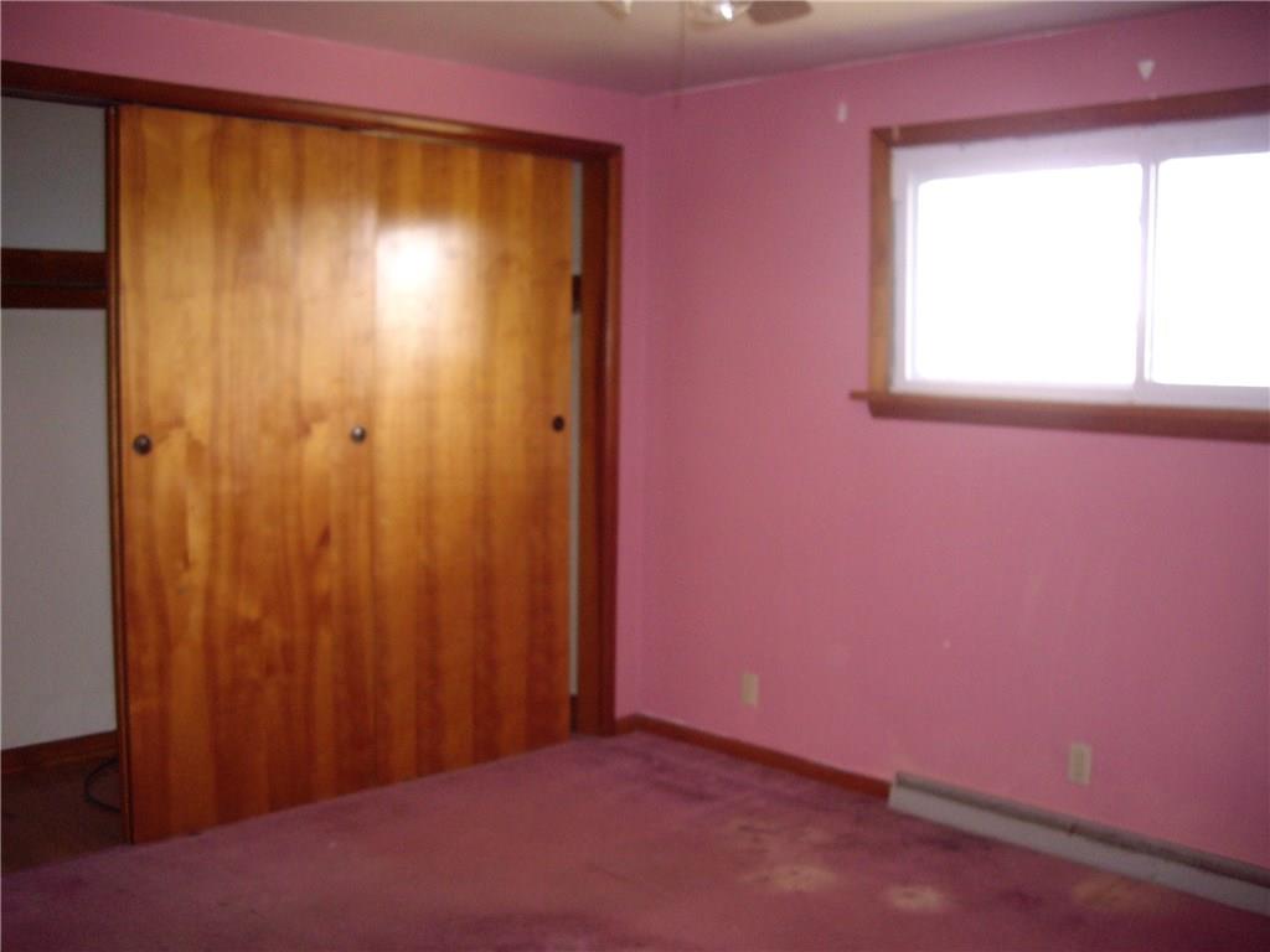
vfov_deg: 37.7
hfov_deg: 49.0
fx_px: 1394
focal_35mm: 38
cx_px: 635
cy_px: 476
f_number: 2.7
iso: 200
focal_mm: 6.2
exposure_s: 1/40
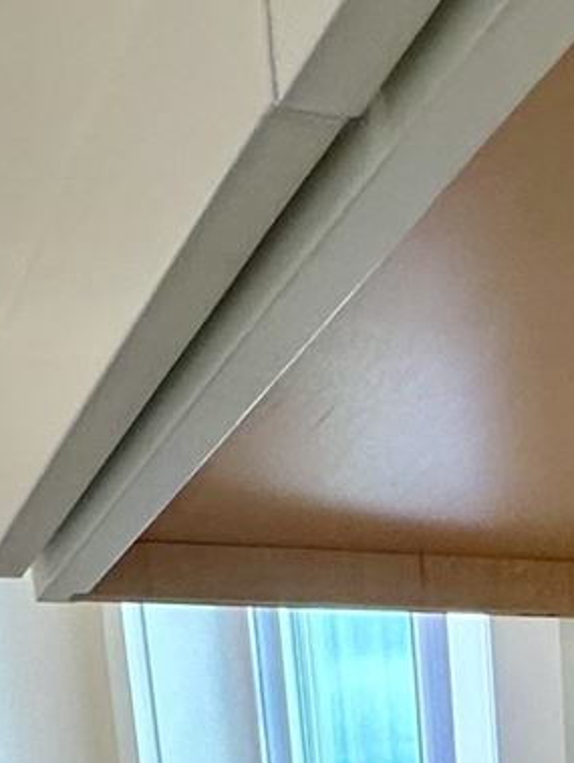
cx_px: 560
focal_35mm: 85
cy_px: 1723
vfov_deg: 15.5
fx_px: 1876
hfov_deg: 17.0
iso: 125
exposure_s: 1/120
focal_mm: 2.22
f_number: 2.2
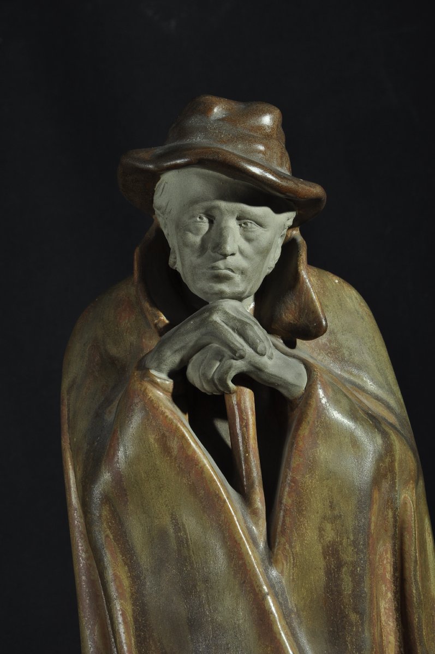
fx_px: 2862
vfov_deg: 13.1
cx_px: 218
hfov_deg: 8.7
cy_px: 327
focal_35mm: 158
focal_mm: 105
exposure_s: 1/200
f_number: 20
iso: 200
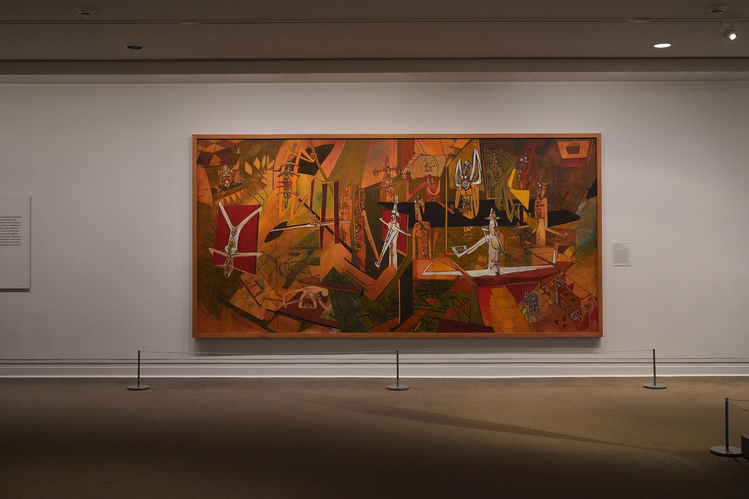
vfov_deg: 36.9
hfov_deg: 53.1
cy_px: 250
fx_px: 749
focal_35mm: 36
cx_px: 374
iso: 8000
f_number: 6.3
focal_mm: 36
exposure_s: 1/100
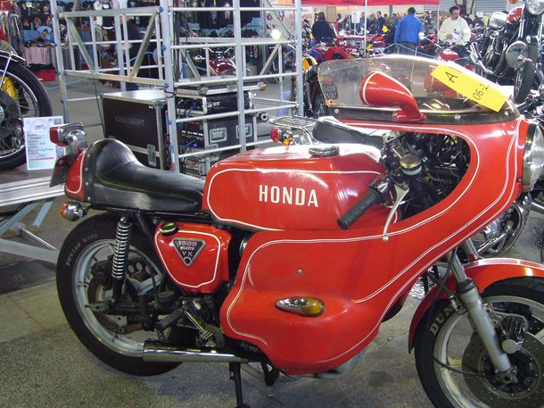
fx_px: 660
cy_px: 219
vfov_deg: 34.3
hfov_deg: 44.4
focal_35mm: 42
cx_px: 344
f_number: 2.9
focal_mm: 5.2
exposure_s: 1/15
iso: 160
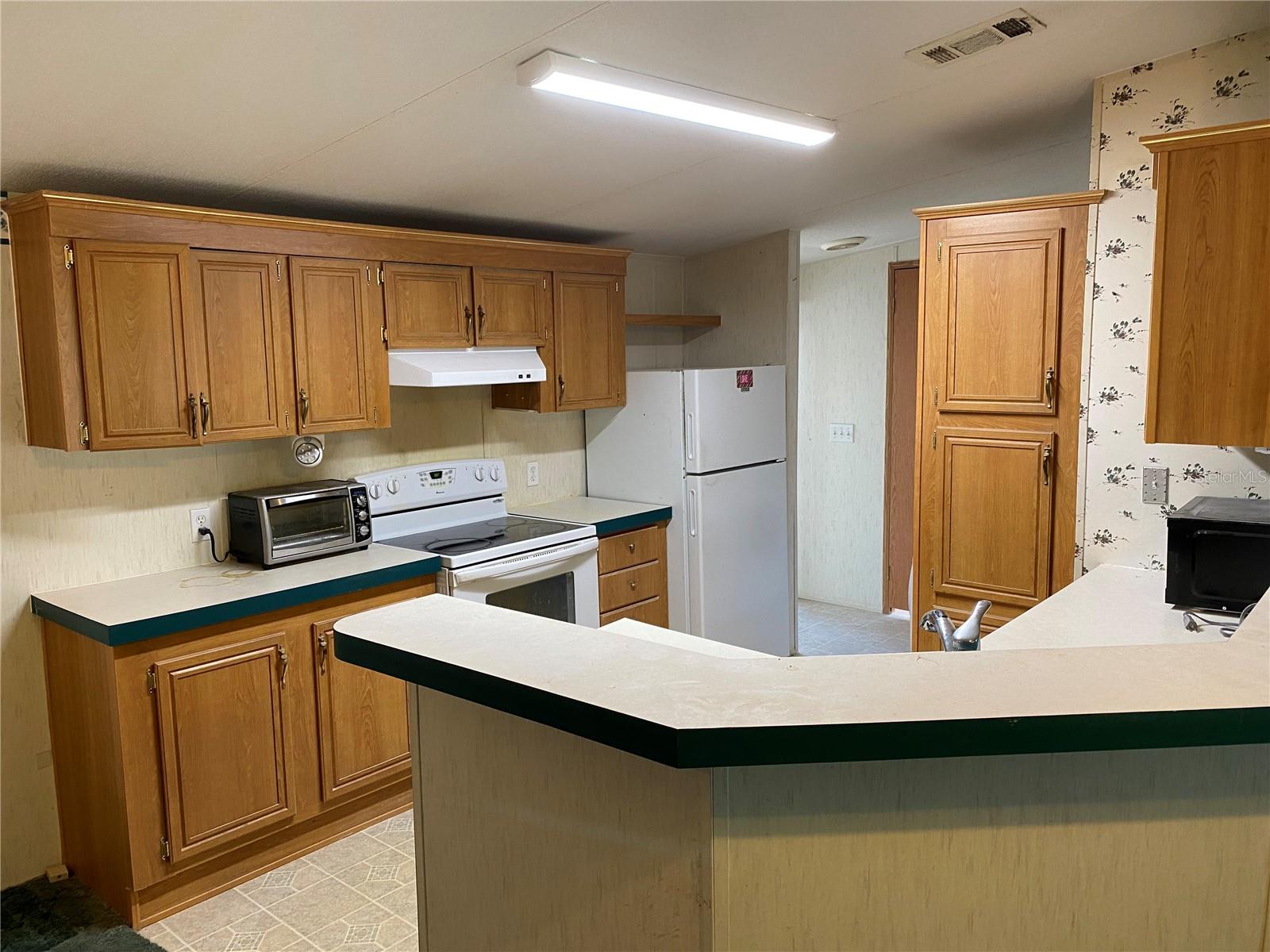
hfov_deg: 67.3
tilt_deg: -8.2
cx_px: 635
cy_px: 476
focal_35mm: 26
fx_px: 954
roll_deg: +0.5
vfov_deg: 53.1
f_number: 1.8
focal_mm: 4.25
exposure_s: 1/60
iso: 100
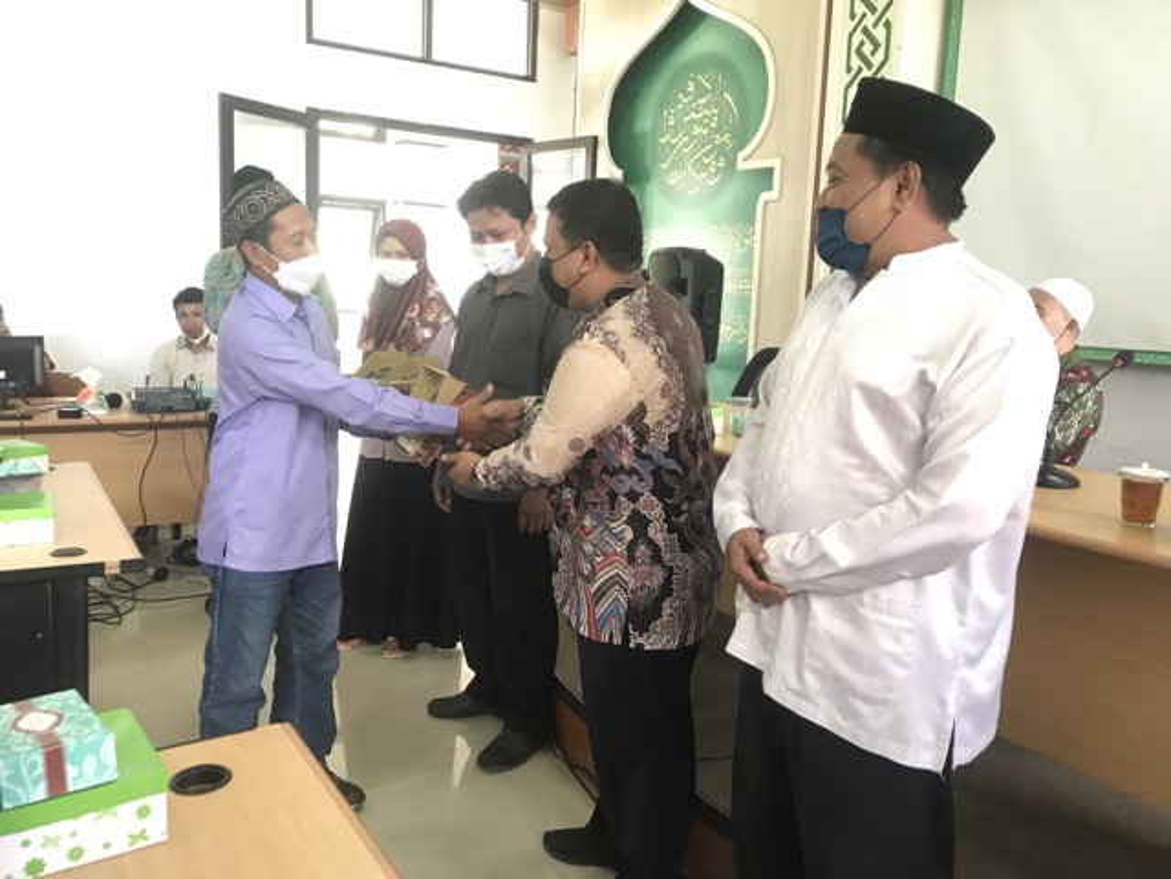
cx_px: 586
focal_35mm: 28
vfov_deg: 49.7
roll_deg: -4.5
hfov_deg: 63.4
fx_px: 947
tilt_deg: -6.6
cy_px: 440
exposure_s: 1/17
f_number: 1.8
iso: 80
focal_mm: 3.99
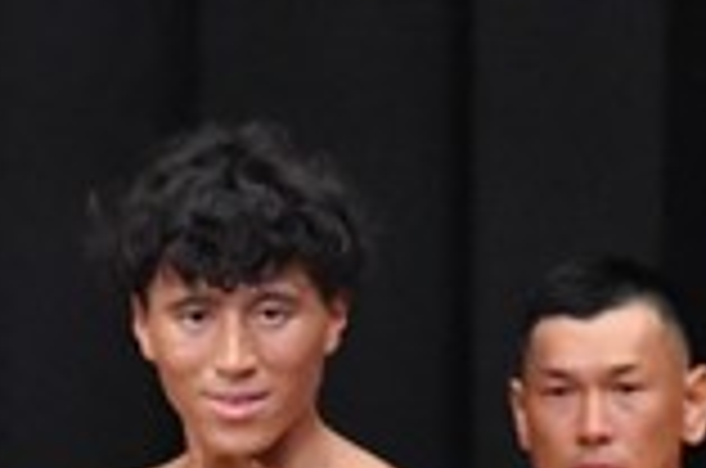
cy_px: 1017
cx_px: -560
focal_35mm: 1112
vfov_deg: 1.2
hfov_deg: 1.9
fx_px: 21763
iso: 8000
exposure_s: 1/400
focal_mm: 150
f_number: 5.6
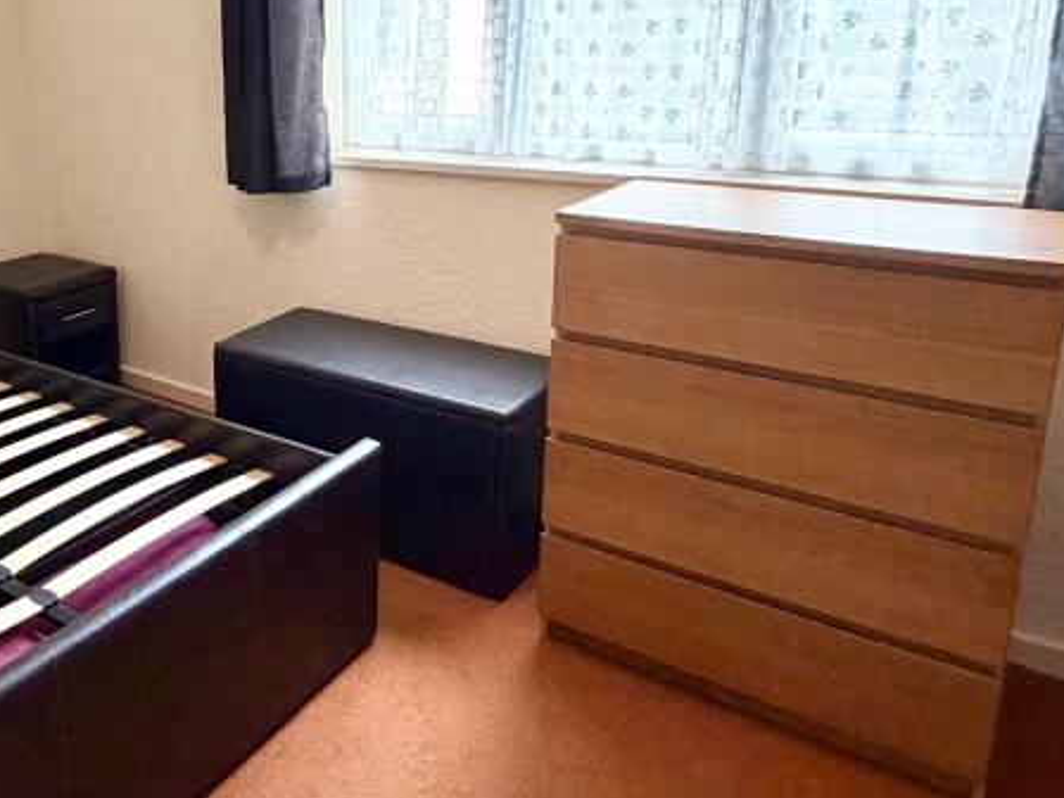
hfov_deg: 53.0
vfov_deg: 43.4
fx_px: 984
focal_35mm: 32
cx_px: 209
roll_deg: +2.0
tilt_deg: -12.3
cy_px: 247
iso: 200
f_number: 2.2
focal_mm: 2.22
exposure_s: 1/100
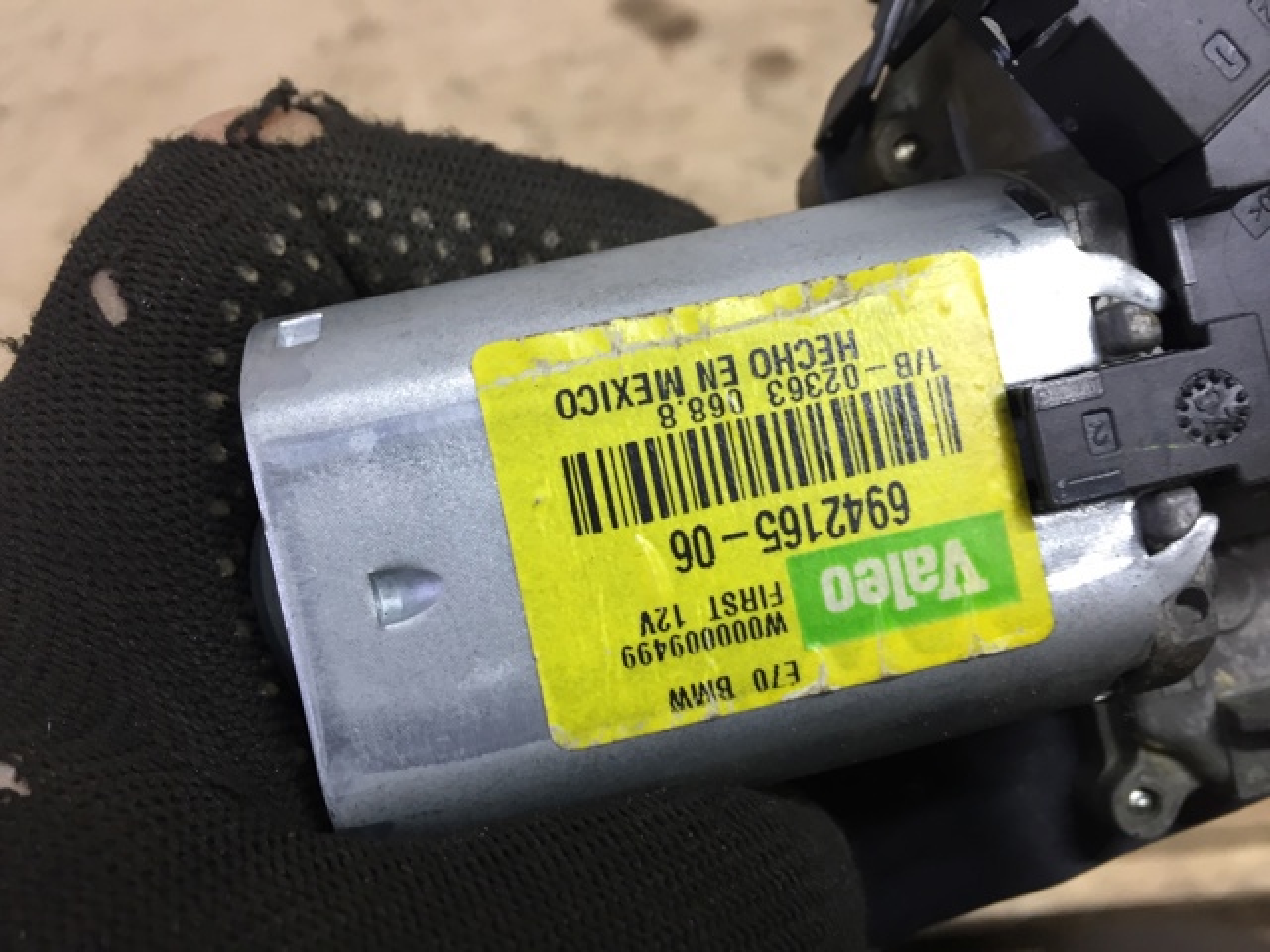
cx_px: 635
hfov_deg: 61.7
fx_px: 1064
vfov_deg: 48.2
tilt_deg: -49.3
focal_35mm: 29
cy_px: 476
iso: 80
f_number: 2.2
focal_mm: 4.15
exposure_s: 1/33
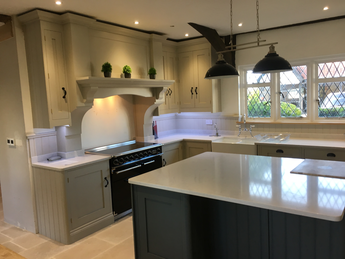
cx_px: 172
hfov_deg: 61.7
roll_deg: +2.7
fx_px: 289
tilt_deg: -5.2
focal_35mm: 29
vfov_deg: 48.2
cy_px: 130
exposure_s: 1/33
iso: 32
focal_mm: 4.15
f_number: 2.2
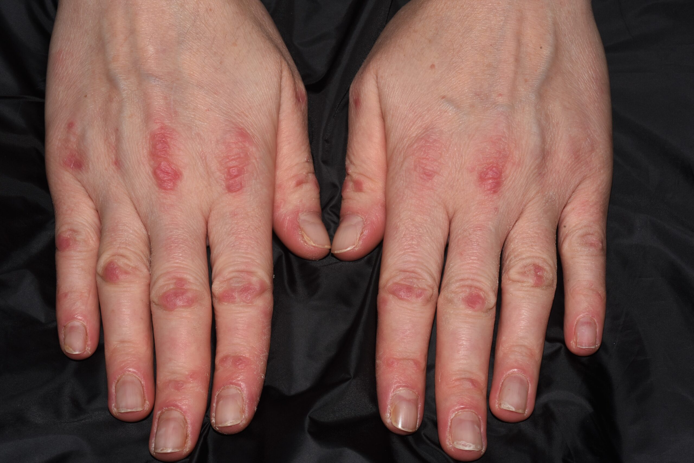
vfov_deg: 22.6
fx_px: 1157
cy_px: 232
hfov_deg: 33.4
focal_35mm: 60
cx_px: 347
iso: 200
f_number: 36
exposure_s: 1/60
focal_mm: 60
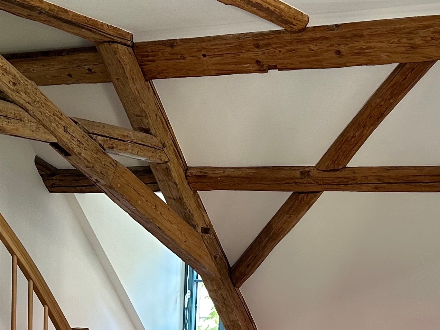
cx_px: 200
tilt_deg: -8.3
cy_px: 352
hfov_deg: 25.6
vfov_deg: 18.7
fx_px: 966
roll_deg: -2.2
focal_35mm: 76
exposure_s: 1/100
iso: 160
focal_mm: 6.86
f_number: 1.78
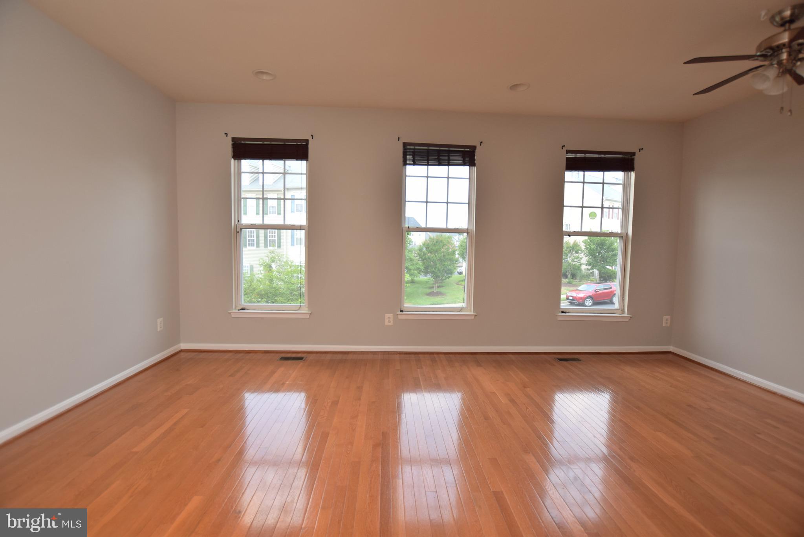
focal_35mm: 15
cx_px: 402
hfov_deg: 100.4
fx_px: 335
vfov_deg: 77.4
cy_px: 268
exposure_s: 1/125
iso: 100
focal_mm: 10
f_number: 4
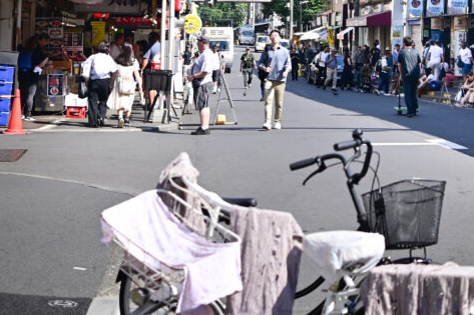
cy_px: 10
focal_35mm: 78
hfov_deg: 25.9
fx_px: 1027
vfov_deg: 17.1
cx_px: 303
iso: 100
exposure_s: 1/3200
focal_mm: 24
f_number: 2
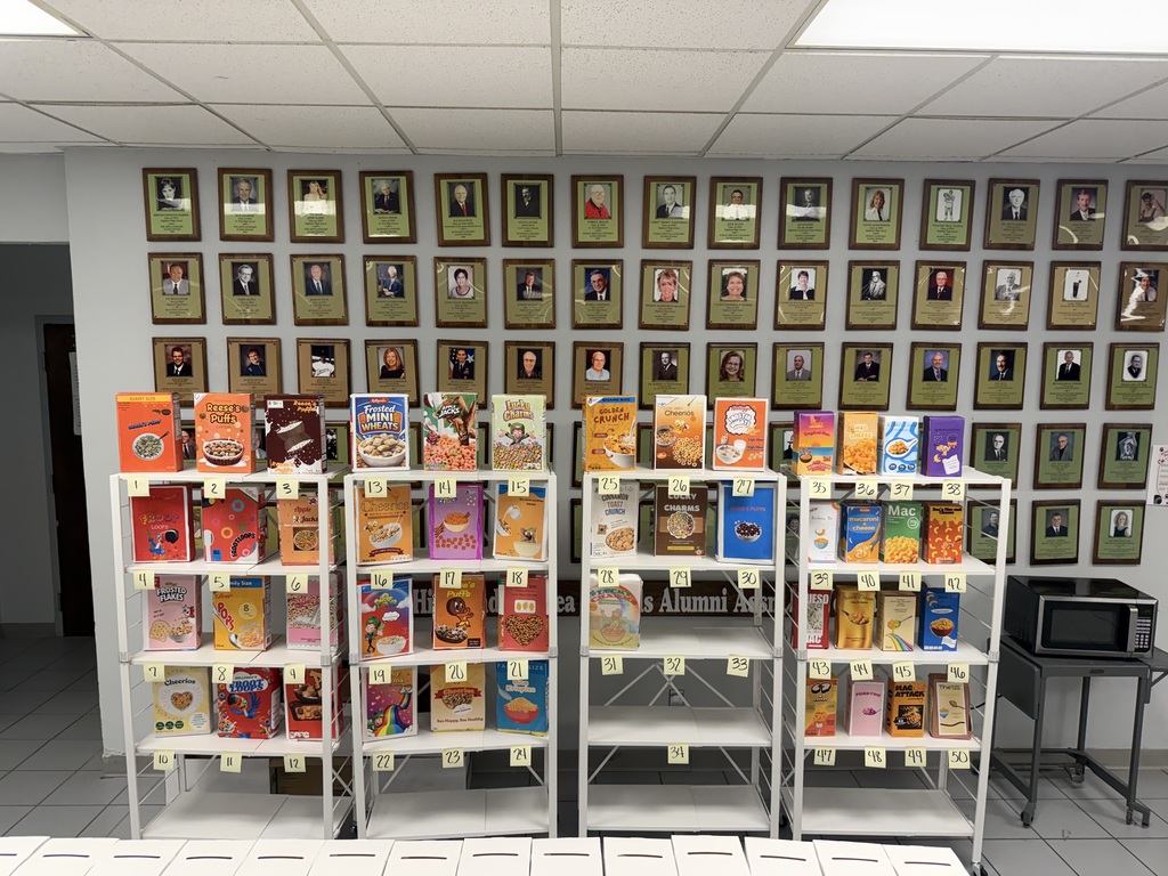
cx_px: 584
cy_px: 438
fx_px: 810
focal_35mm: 24
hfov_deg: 71.6
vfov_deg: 56.8
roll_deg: -1.2
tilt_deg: -7.0
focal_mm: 6.76
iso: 160
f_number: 1.78
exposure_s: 1/120
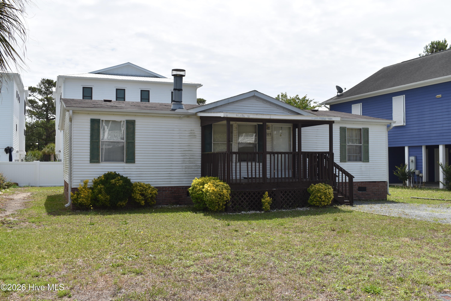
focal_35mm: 34
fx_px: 432
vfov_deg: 38.4
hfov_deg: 55.1
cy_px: 150
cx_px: 226
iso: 100
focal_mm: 23
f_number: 9
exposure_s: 1/320
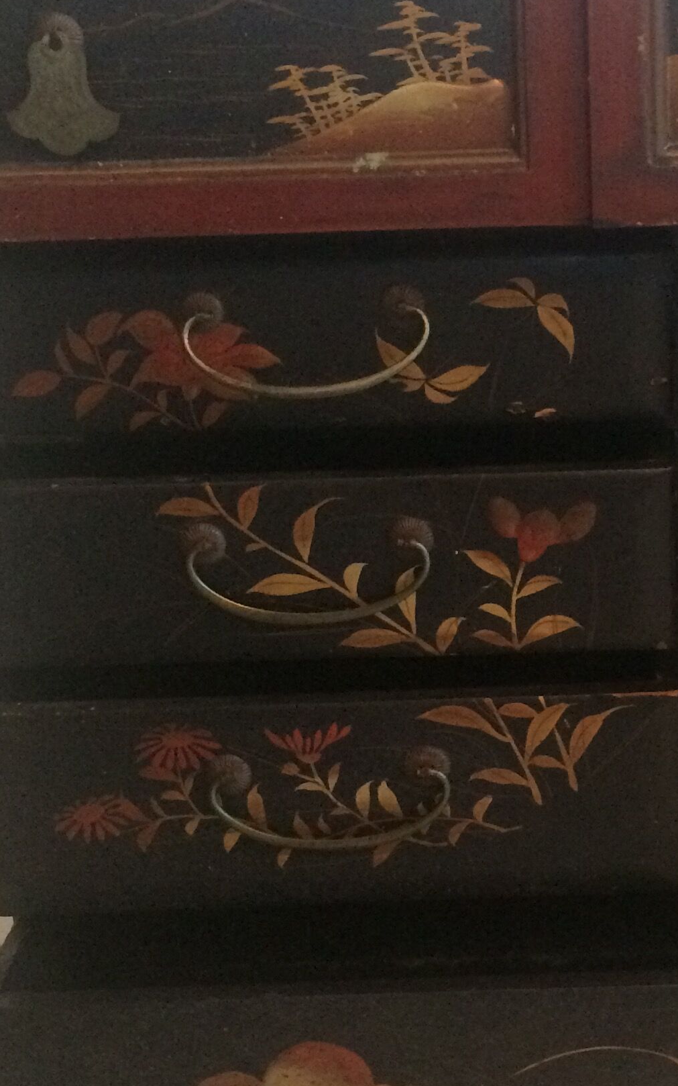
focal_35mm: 62
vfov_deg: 33.0
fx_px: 1833
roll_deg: +0.4
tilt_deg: -22.0
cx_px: 552
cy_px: 572
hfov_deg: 20.7
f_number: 2.2
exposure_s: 1/25
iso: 320
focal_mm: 4.15
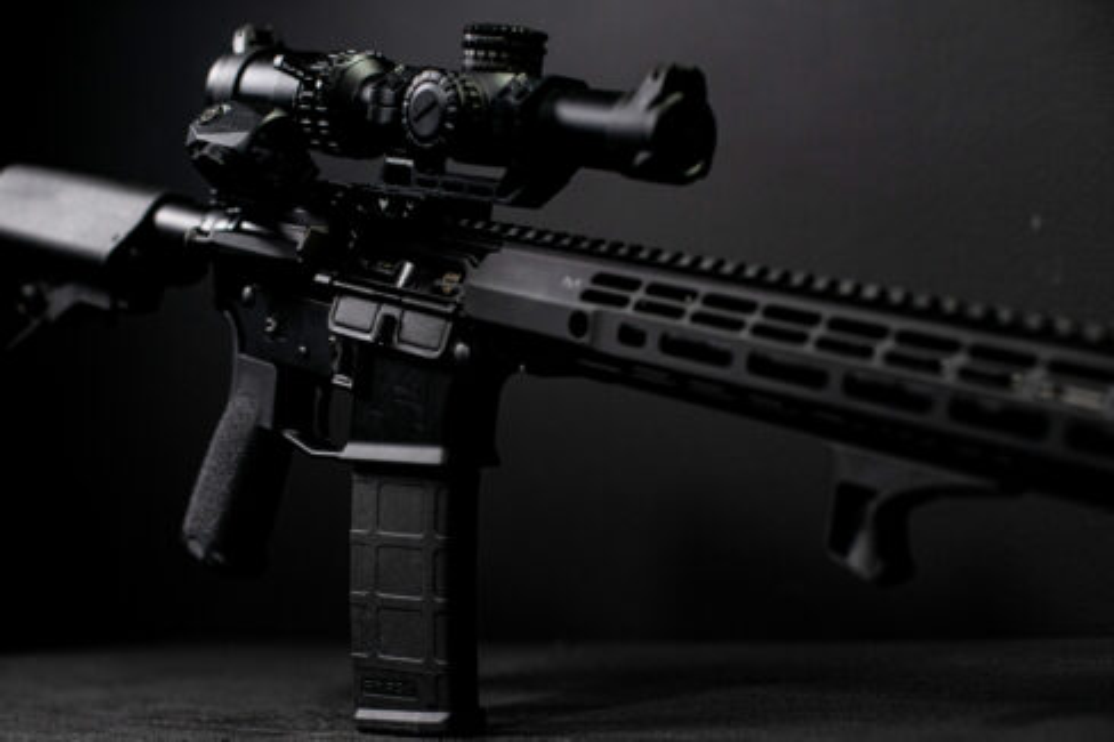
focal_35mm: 50
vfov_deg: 27.0
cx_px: 557
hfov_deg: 39.6
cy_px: 371
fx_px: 1547
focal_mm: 50
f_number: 3.2
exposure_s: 1/60
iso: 1600
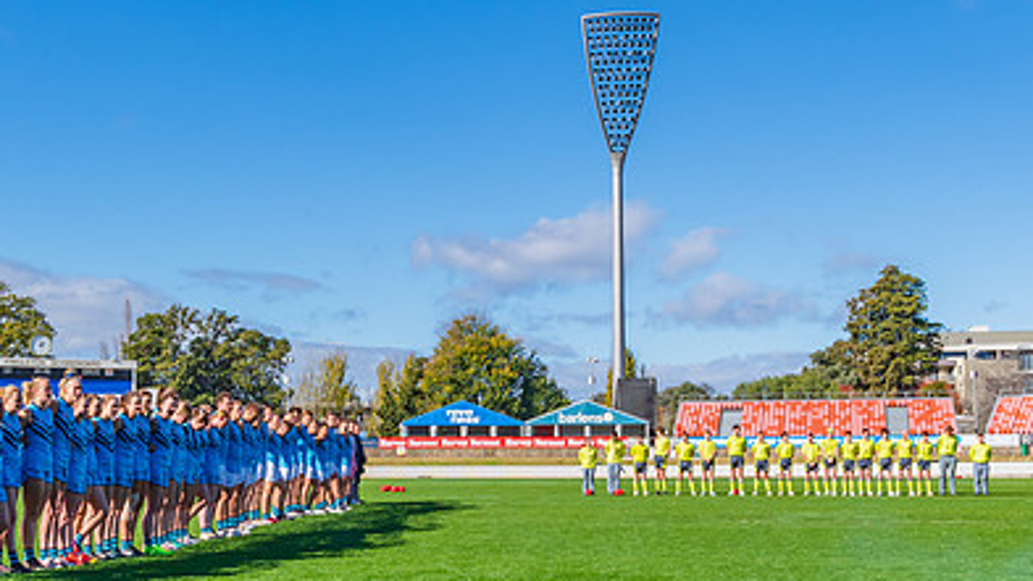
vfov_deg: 21.4
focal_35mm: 56
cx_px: 331
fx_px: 1534
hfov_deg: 36.8
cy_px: 367
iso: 200
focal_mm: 24
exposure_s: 1/640
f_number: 8
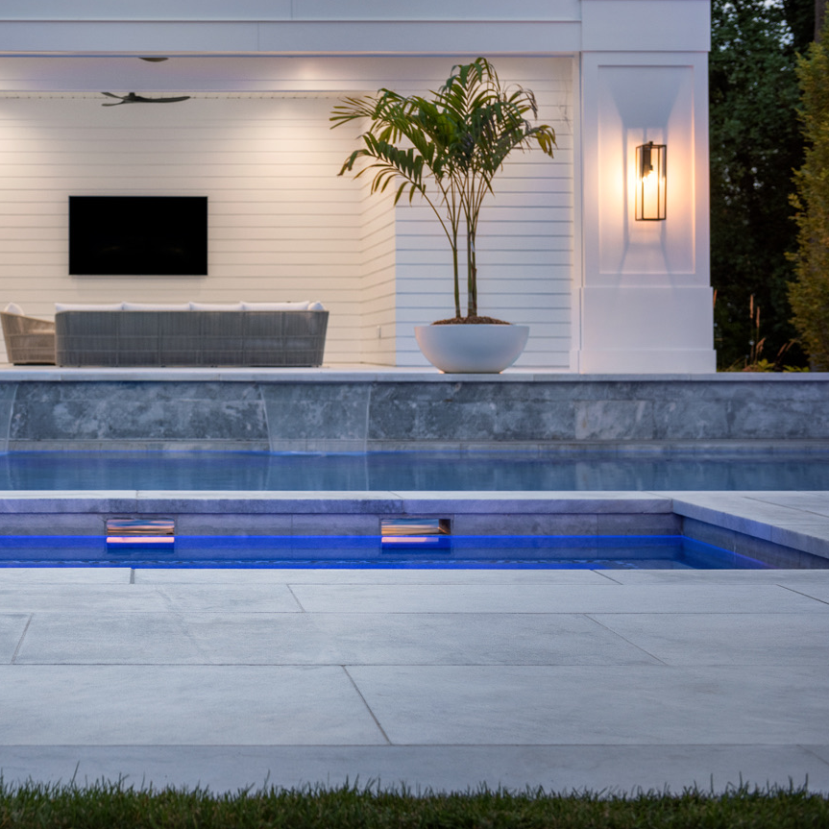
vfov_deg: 27.7
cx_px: 148
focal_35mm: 62
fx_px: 1680
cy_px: 362
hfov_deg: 27.1
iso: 320
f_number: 5
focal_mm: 42
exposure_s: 1/13
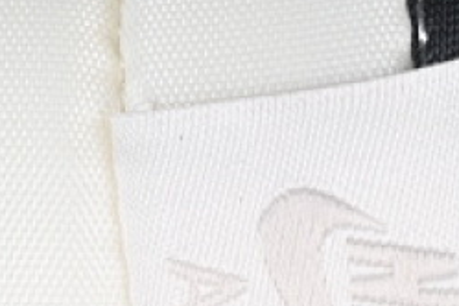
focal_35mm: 325
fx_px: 4143
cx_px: 55
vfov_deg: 4.2
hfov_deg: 6.3
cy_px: 348
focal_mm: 50
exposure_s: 1/80
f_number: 7.1
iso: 160
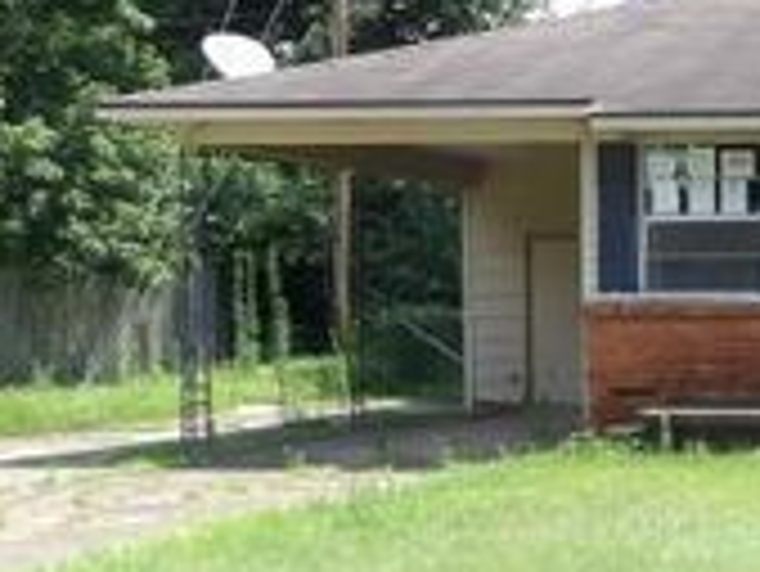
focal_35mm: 71
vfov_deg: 20.7
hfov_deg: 23.4
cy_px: 376
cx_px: 1048
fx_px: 1560
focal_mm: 4.3
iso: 100
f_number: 2.8
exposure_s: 1/601
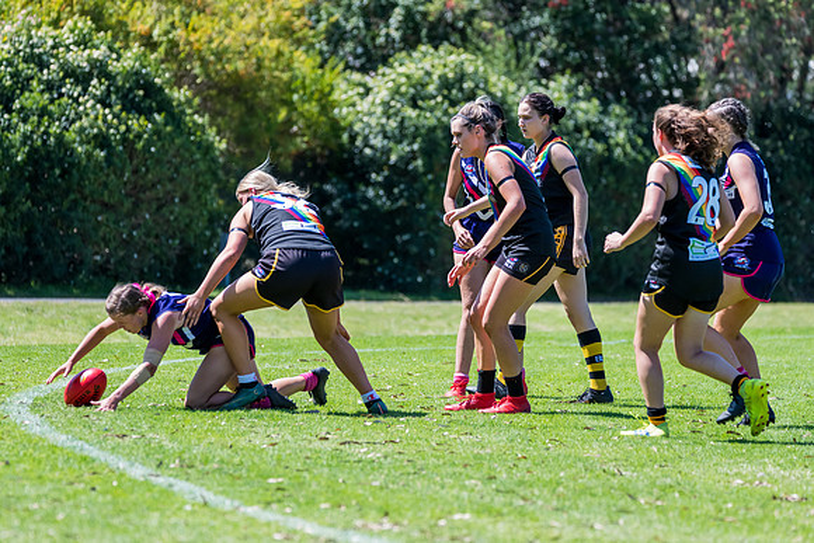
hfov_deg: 6.9
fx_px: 6714
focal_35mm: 297
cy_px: 286
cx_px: 386
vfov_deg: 4.6
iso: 800
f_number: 6.3
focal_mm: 280
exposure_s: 1/1600
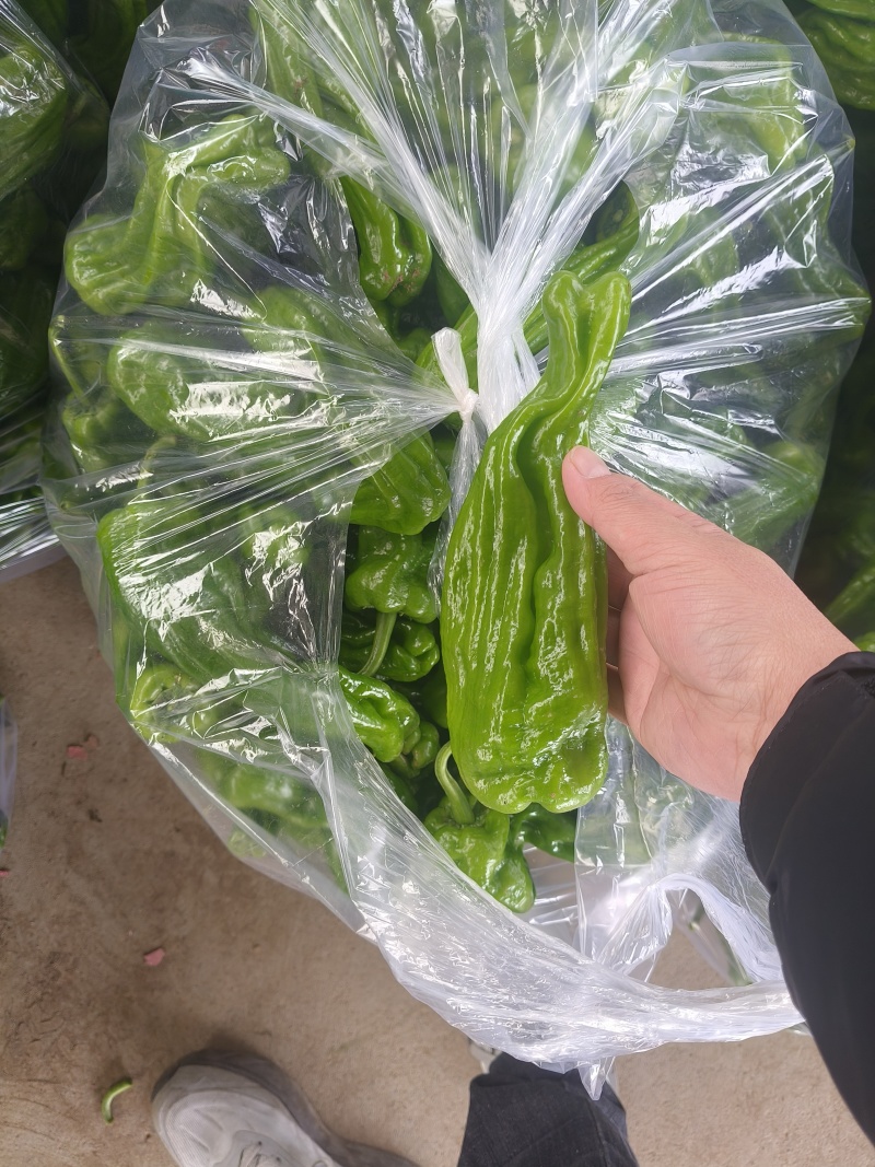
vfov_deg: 67.3
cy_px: 584
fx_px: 876
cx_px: 438
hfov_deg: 53.1
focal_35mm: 26
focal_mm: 4.84
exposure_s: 1/100
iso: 125
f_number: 1.8
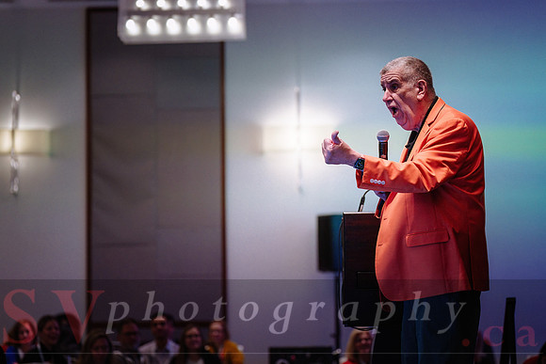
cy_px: 182
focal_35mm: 101
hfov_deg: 20.2
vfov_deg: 13.6
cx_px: 273
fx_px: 1532
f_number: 2.8
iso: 3200
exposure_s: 1/250
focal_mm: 101
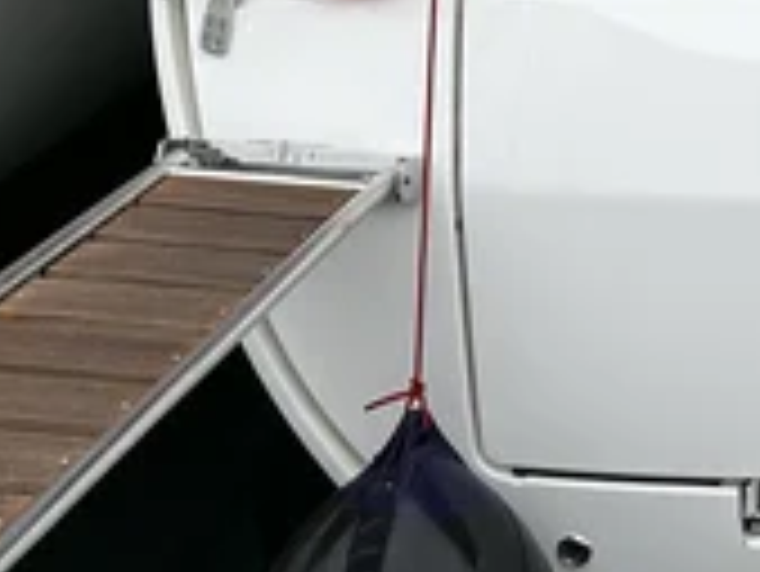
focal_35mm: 85
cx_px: 1061
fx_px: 1868
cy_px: -180
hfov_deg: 20.4
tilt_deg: -19.6
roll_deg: +0.5
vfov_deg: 16.4
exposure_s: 1/5525
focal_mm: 6.86
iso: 80
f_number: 1.78
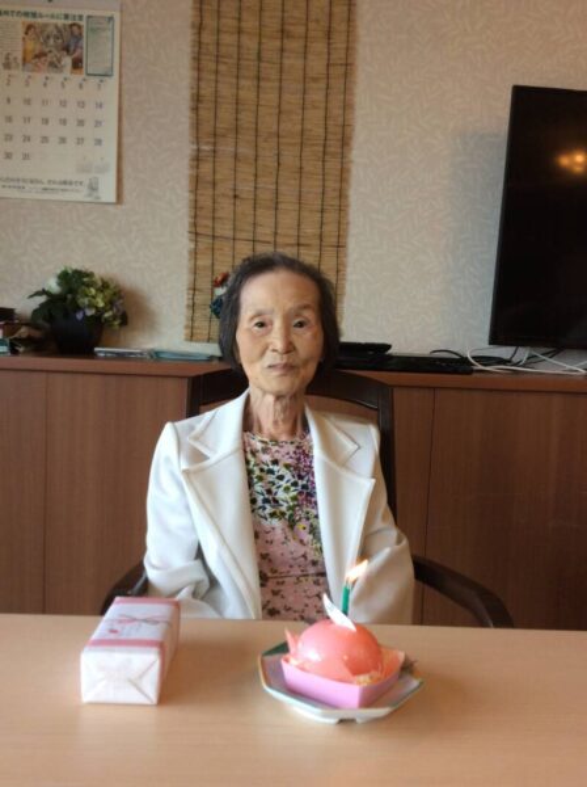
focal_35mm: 32
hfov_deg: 44.0
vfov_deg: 56.9
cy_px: 394
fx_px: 726
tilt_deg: -7.4
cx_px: 294
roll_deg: -2.0
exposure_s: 1/100
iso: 64
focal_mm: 3.3
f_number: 2.4
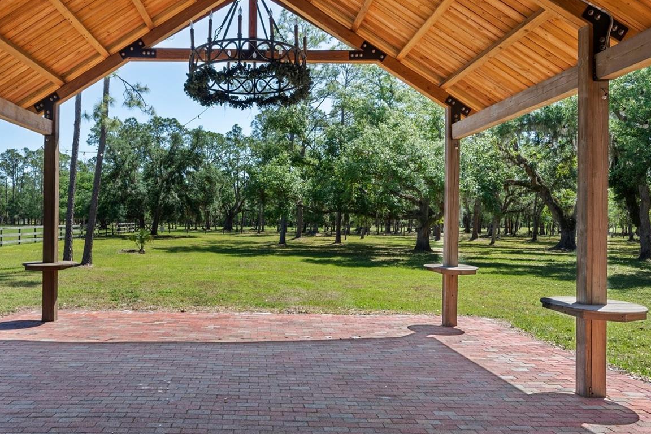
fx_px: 452
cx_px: 249
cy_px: 212
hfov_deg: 70.5
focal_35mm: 25
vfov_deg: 51.3
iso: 250
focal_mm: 18
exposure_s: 1/60
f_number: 9
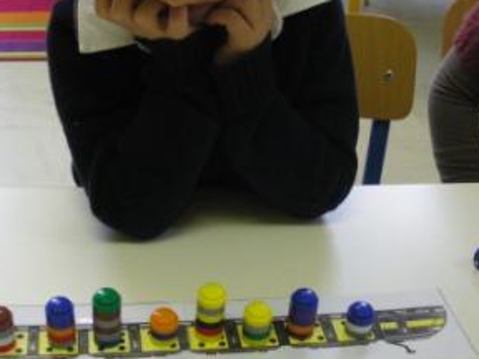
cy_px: 113
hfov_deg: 34.3
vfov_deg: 25.9
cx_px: 218
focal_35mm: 56
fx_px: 775
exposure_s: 1/50
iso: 400
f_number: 3.5
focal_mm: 6.3
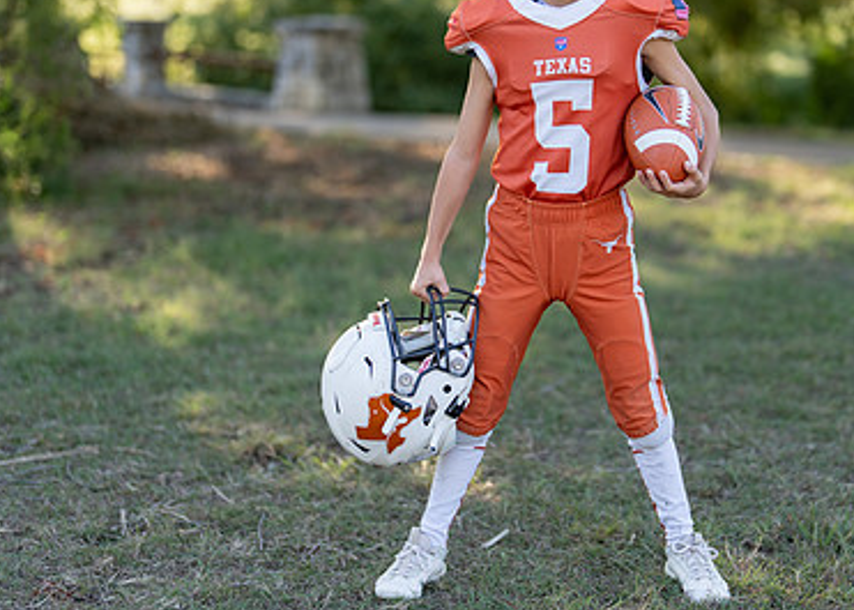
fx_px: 1989
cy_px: 223
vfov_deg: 17.4
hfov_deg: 24.1
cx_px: 601
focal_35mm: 82
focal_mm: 50
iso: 100
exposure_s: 1/1250
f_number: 1.2
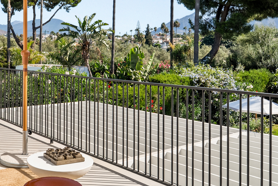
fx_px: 332
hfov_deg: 43.7
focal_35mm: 43
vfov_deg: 30.9
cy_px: 60
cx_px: 65
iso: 100
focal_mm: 24
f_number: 8
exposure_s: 1/160
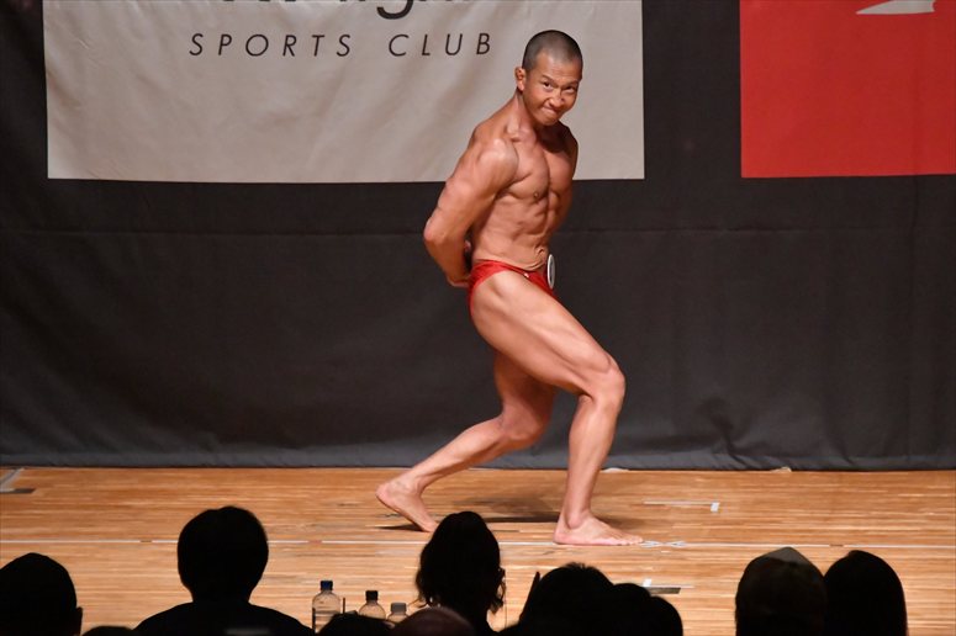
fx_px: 7963
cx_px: 478
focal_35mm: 300
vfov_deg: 4.6
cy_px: 318
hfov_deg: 6.9
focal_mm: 200
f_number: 5.6
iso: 12800
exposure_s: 1/400
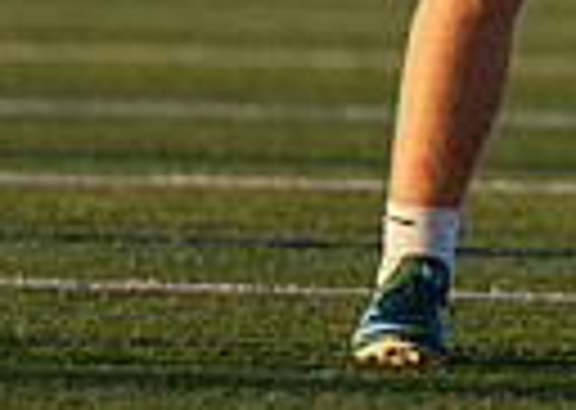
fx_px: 16431
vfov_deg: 1.4
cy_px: -583
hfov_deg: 2.0
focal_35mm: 1006
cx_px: 686
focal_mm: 182
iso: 400
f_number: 2.8
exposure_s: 1/4000
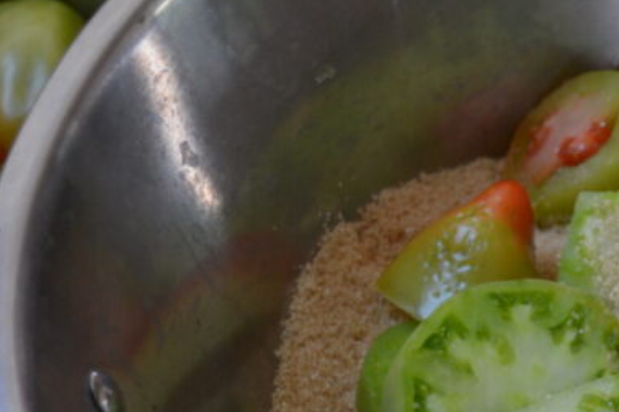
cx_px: 769
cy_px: 423
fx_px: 1879
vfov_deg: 12.3
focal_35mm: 109
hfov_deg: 17.7
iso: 400
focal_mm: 27
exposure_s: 1/30
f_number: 4
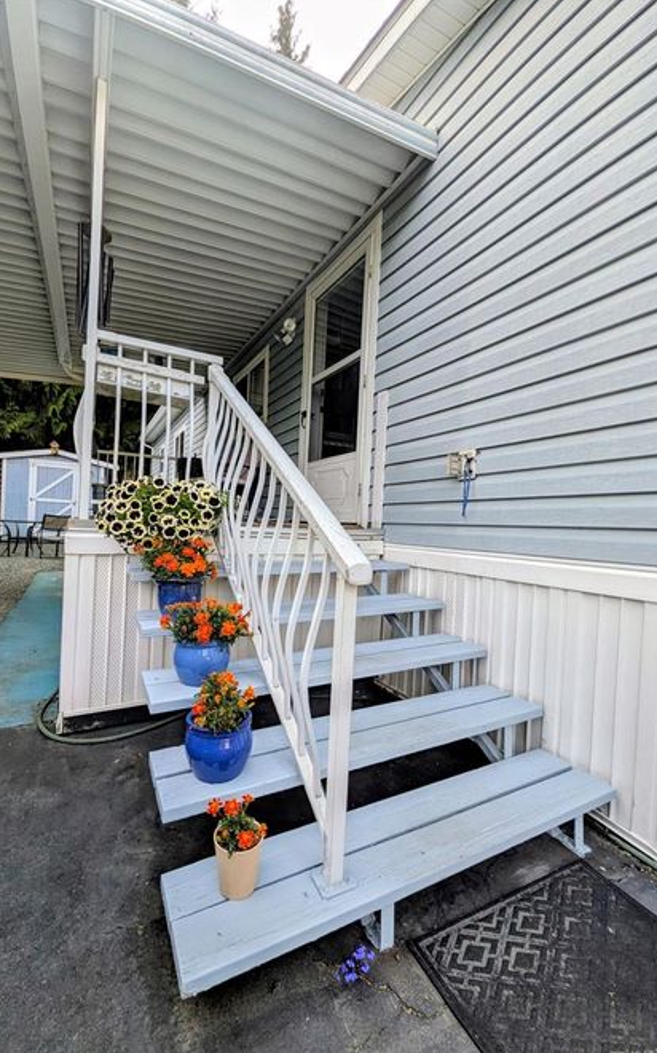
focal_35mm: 15
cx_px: 295
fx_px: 430
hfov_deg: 74.5
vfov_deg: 101.5
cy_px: 529
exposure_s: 1/491
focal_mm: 1.85
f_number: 2.2
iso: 77
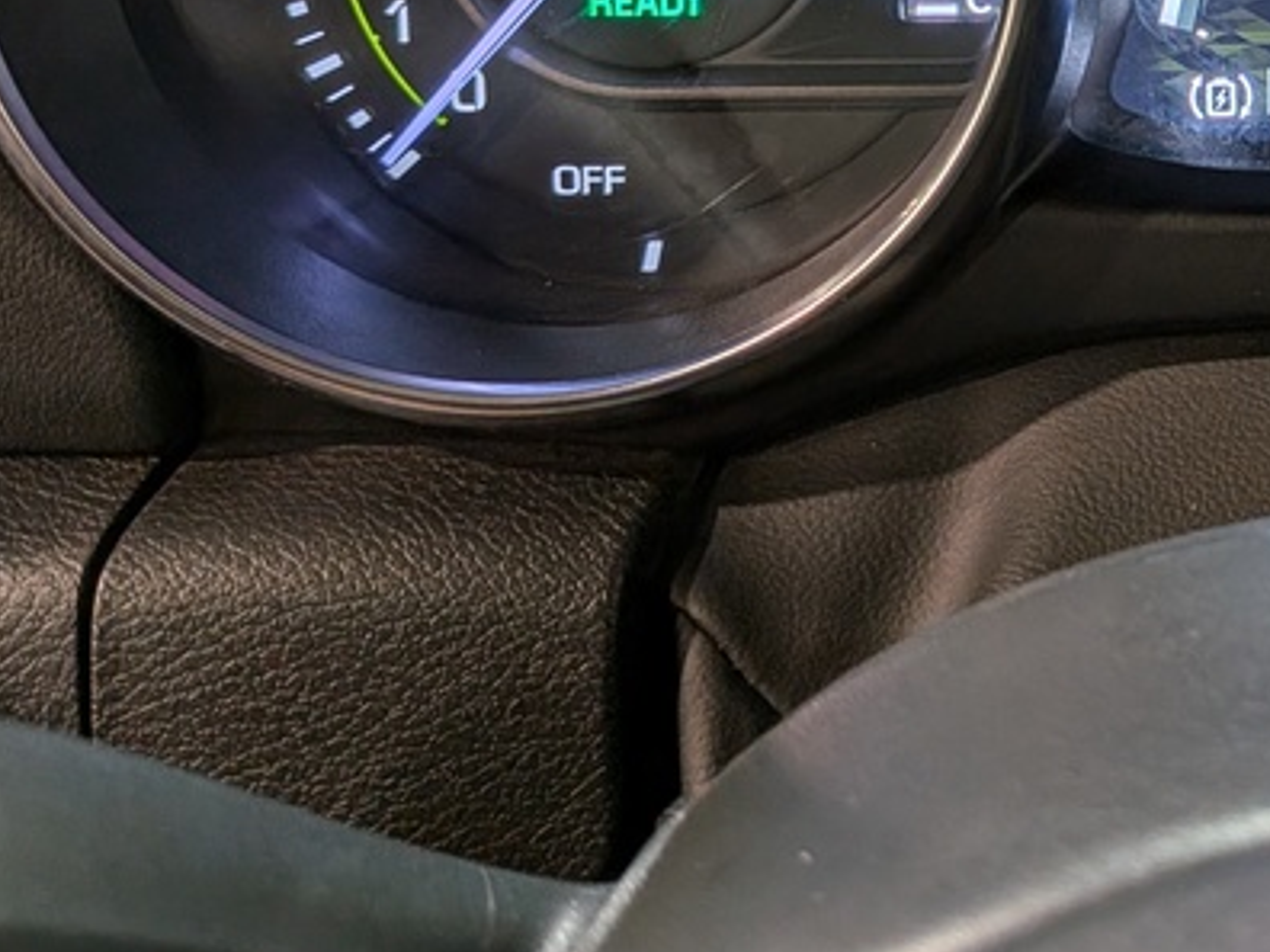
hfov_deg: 27.9
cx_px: 1469
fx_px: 2275
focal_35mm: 62
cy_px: -192
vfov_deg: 21.9
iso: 30
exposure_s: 1/120
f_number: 1.7
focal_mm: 4.53
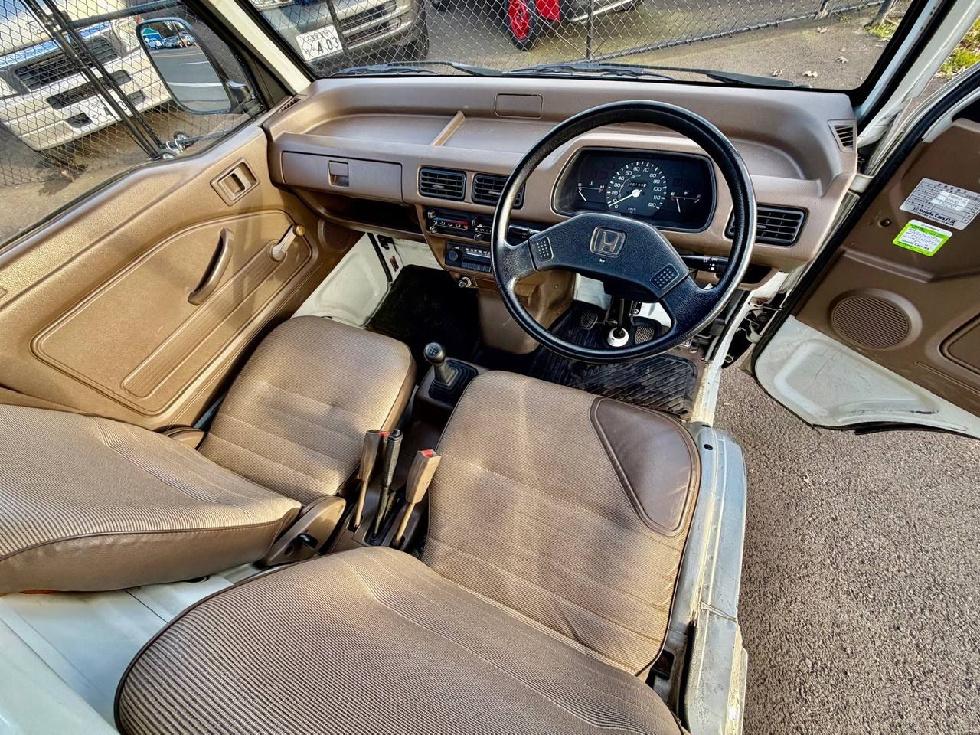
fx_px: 396
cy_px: 368
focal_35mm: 14
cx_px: 490
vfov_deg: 85.7
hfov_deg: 102.1
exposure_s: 1/121
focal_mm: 2.22
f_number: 2.2
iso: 80
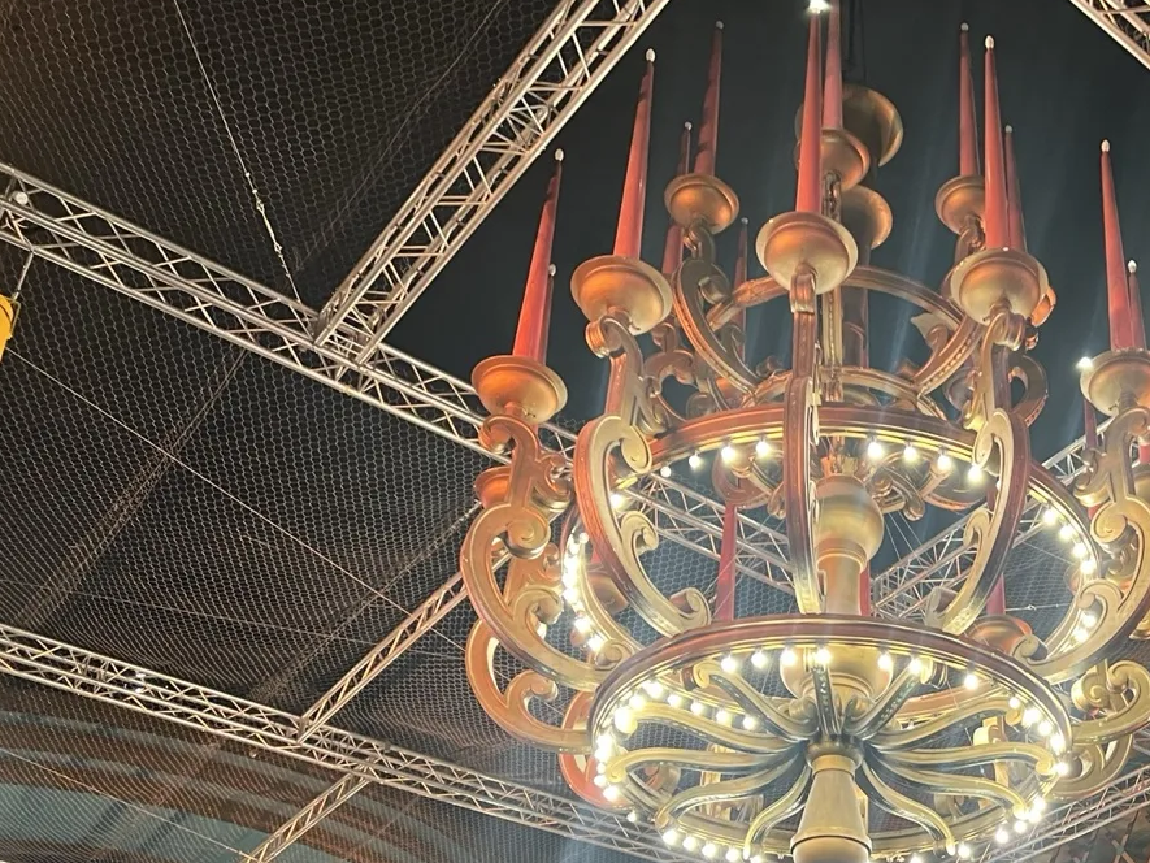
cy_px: 762
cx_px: 1006
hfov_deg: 38.1
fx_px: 1562
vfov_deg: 29.7
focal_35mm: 47
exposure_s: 1/50
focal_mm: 5.7
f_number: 1.5
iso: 200
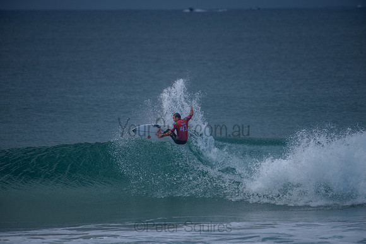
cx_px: 183
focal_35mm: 509
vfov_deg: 2.7
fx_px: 5173
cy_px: 122
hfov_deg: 4.1
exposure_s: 1/2000
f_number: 5.6
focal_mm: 500
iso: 280
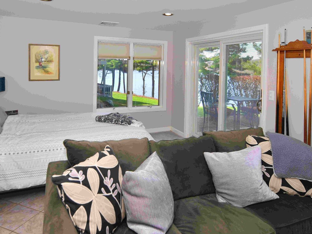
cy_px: 117
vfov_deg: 62.1
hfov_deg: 77.1
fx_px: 194
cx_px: 135
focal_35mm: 22
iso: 200
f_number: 5.6
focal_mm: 13
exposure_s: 1/125
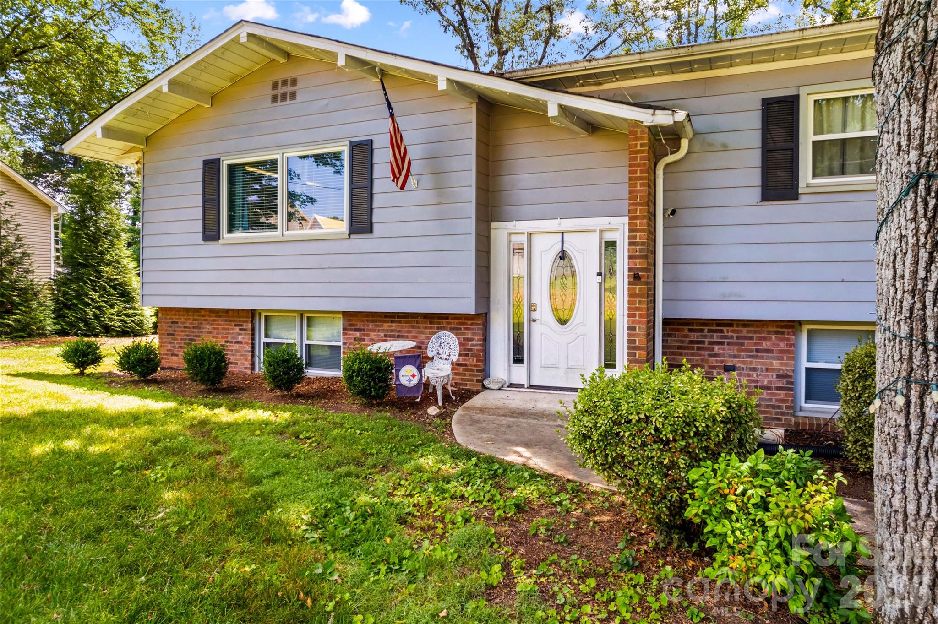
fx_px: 573
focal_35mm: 22
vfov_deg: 57.2
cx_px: 469
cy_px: 312
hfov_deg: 78.6
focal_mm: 8.38
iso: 120
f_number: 2.8
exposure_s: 1/200
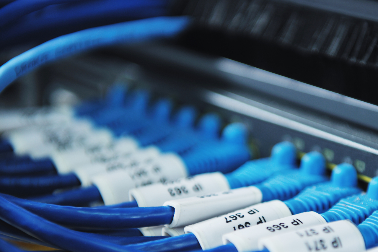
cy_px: 181
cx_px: 276
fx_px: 1102
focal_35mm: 105
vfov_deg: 13.0
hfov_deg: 19.3
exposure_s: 1/100
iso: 50
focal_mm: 70
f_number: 3.5
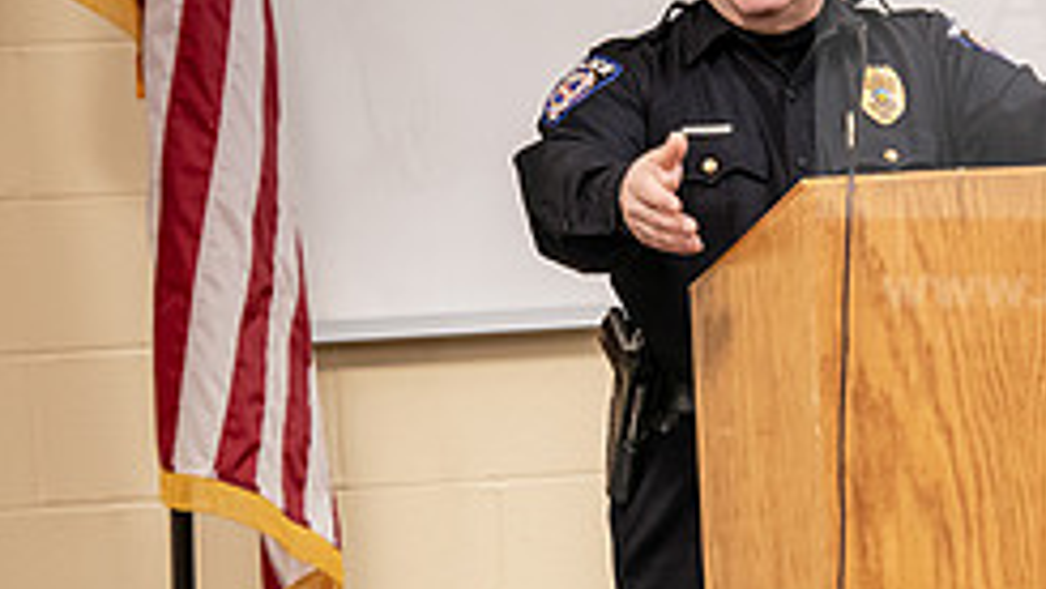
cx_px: 687
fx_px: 9627
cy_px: 378
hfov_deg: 6.2
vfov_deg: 3.5
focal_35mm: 347
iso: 1600
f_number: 3.2
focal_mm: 140
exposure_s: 1/200
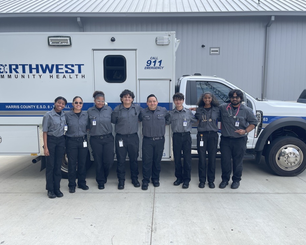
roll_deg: -0.4
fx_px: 245
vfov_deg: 53.2
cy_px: 123
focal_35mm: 27
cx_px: 151
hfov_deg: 64.1
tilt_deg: -5.7
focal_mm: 5.1
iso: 32
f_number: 1.6
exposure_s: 1/1164
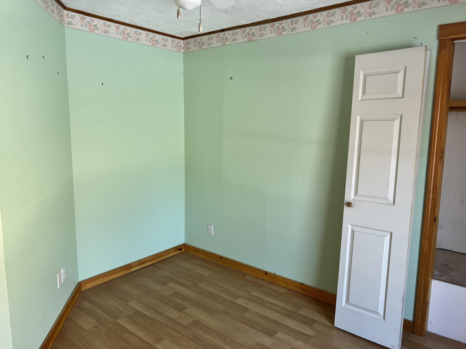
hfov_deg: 67.3
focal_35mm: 26
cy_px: 174
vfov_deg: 53.1
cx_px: 233
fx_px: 350
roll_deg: +1.1
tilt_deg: -6.5
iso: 125
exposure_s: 1/117
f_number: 1.5
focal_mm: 5.7
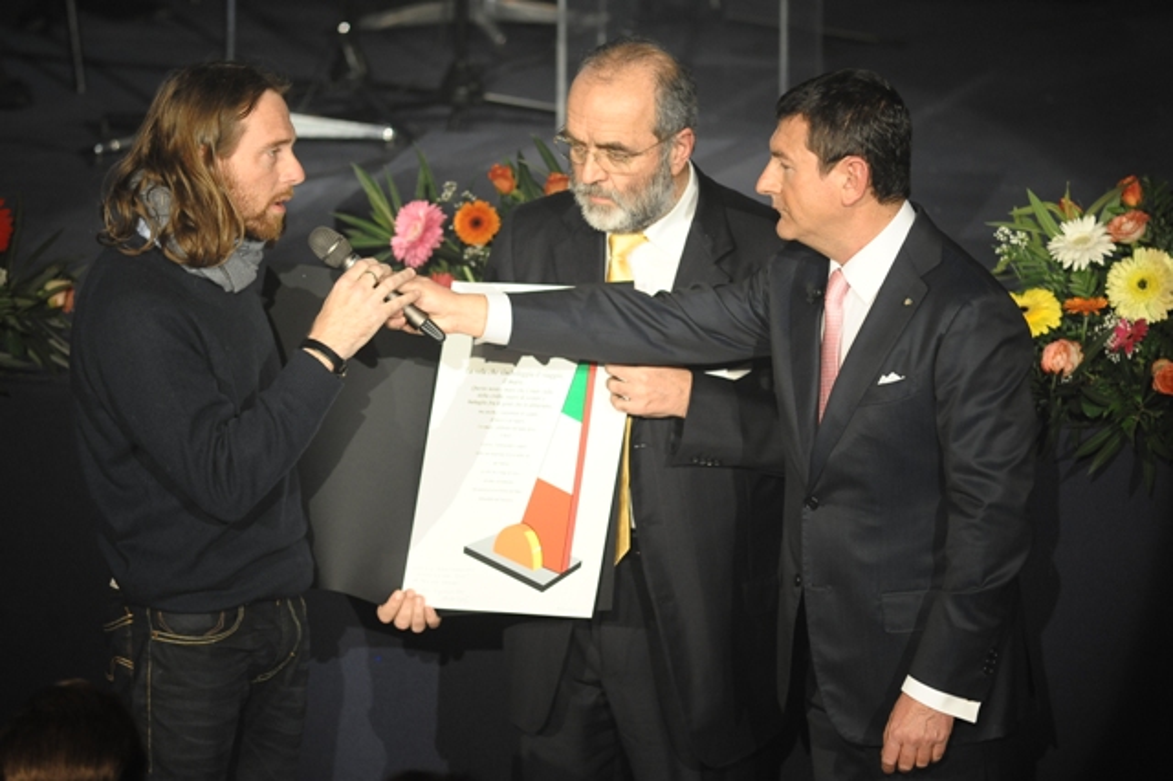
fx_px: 9770
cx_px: 586
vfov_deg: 4.6
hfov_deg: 6.9
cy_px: 390
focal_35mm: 300
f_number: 4
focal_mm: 300
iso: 2000
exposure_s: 1/160
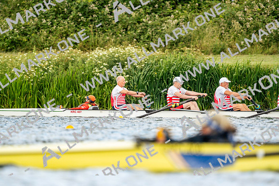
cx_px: 140
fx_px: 4651
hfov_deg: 3.4
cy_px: 93
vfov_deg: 2.3
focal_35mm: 600
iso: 800
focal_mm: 600
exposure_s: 1/2000
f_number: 6.3
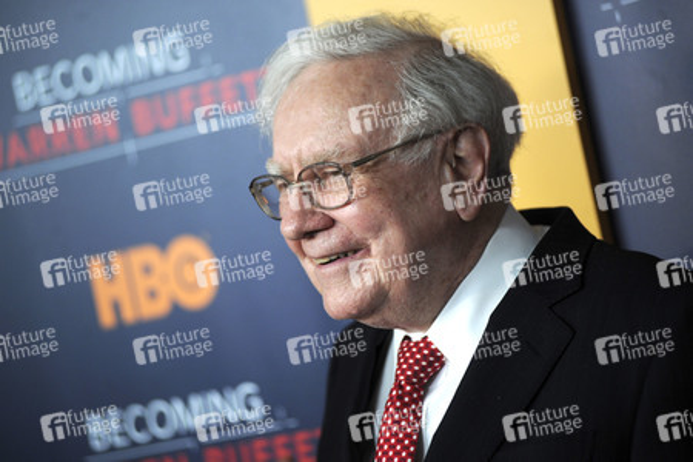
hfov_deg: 12.1
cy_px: 231
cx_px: 346
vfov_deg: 8.1
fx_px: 3272
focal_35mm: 170
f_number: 3.5
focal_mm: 170
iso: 1600
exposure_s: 1/320
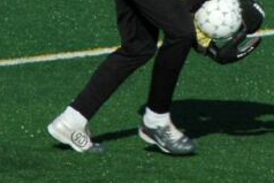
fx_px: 9207
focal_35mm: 1209
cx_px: 117
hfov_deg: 1.7
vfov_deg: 1.1
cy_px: -10
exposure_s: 1/800
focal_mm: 300
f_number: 11
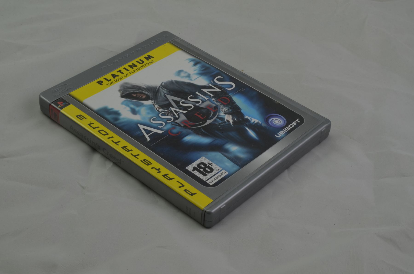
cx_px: 207
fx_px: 689
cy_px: 137
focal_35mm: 60
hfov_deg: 33.5
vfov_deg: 22.5
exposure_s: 1/4
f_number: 20
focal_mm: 40
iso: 100
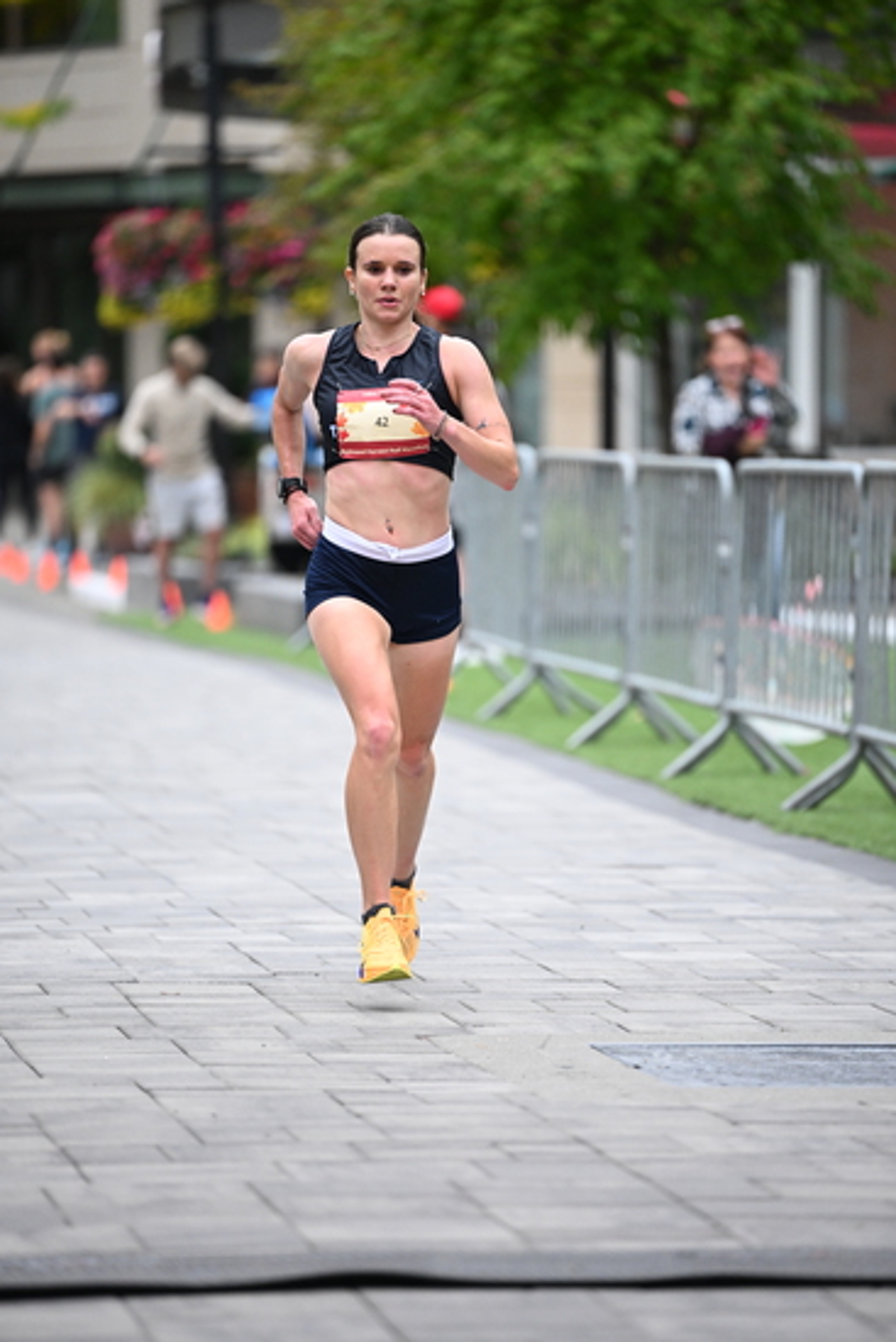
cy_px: 671
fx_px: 7461
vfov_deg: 10.3
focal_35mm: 200
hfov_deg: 6.9
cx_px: 448
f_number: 2.8
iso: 1600
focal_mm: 200
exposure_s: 1/1000
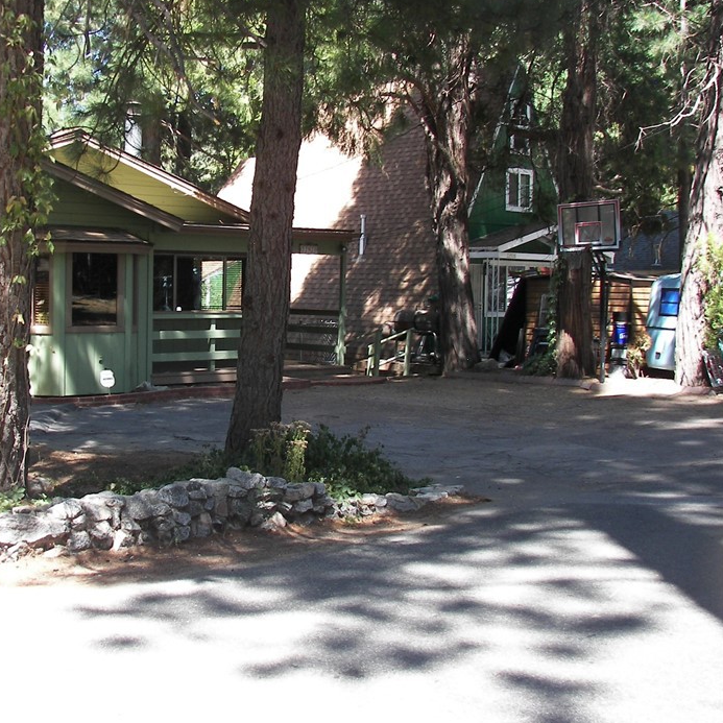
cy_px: 354
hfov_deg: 35.4
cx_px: 191
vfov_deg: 36.1
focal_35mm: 47
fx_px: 1111
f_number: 2.8
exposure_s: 1/100
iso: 50
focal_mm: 6
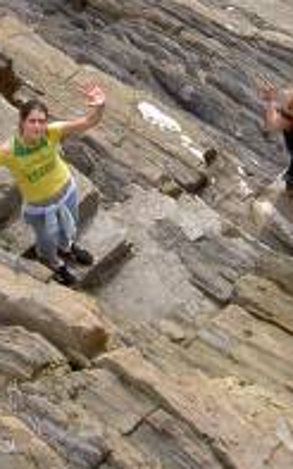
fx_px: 1611
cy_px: 36
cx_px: 152
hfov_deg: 10.4
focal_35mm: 126
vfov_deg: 16.3
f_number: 4.7
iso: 100
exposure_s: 1/200
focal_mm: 8
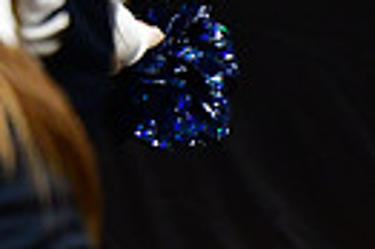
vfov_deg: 1.0
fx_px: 13868
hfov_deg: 1.5
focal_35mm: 1333
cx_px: -452
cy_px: -250
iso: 4000
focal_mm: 200
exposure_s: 1/500
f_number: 3.5
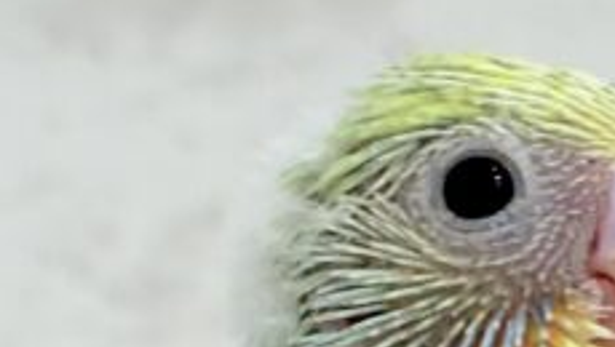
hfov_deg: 7.2
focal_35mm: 295
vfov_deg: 4.1
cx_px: -238
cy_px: 443
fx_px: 4816
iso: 50
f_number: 1.6
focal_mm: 5.96
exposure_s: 1/100
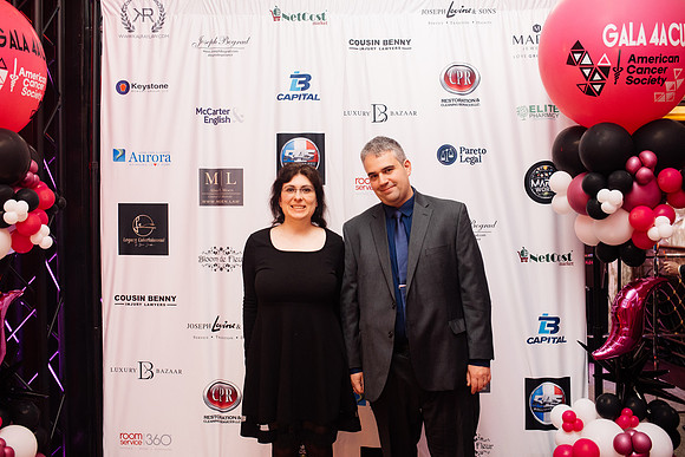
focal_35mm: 36
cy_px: 221
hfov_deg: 53.0
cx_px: 342
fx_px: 687
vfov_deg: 36.8
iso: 2500
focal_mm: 35
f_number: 2.8
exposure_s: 1/200
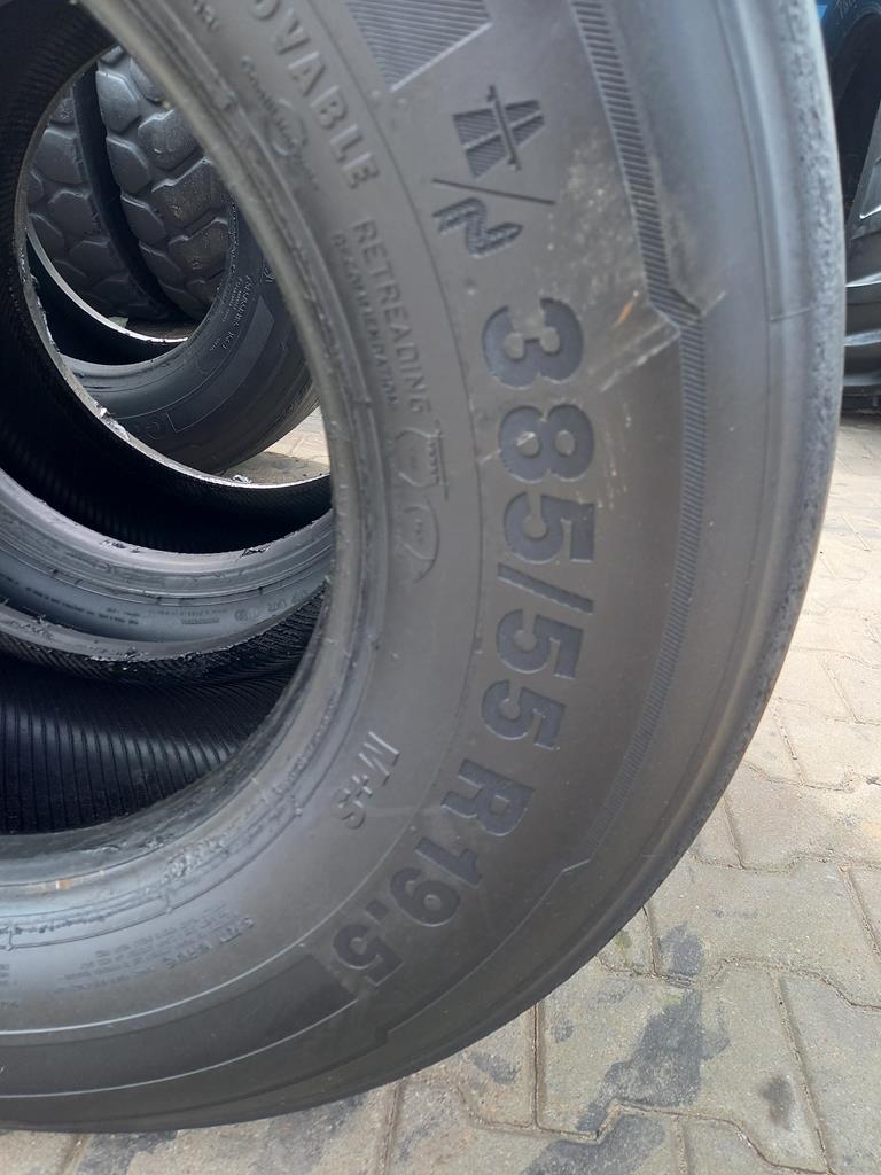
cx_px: 440
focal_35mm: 25
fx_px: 848
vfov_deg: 69.4
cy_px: 588
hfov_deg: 54.9
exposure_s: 1/100
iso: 64
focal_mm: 4.65
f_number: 1.8
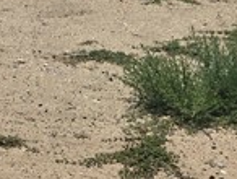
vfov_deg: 8.5
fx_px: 1104
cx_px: -15
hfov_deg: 12.1
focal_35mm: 161
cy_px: -249
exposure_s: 1/3850
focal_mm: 5.4
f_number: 1.8
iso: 25
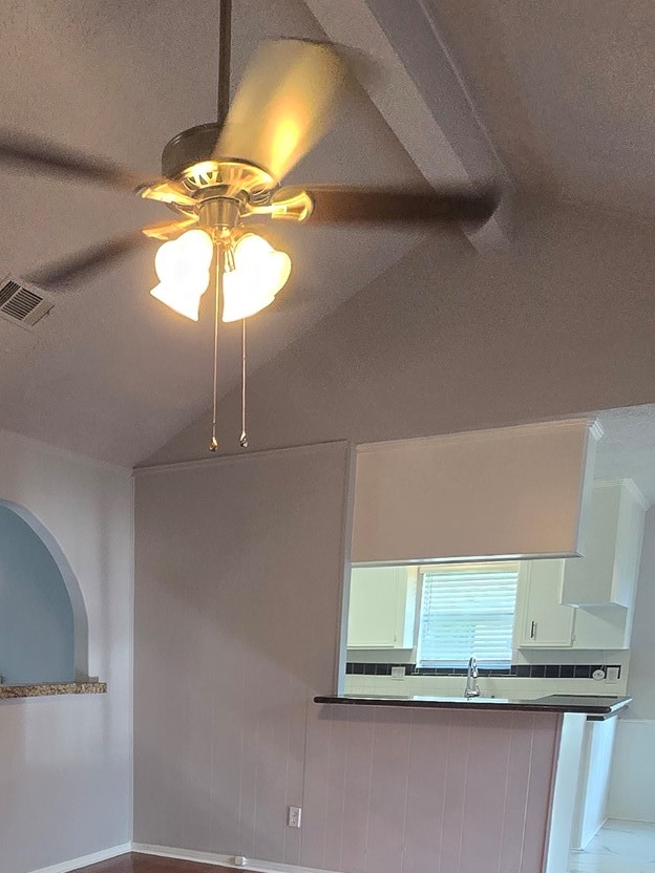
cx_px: 117
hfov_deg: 41.9
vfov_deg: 48.9
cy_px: 830
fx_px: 807
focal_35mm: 32
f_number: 2.2
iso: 250
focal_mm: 2.2
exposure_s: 1/60
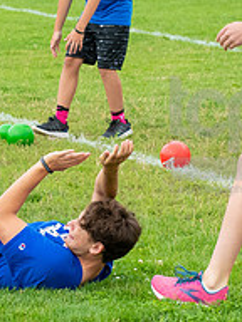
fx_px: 2843
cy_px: 136
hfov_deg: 4.9
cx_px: 220
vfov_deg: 6.5
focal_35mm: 305
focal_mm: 70
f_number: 5.6
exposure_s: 1/1000
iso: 1250
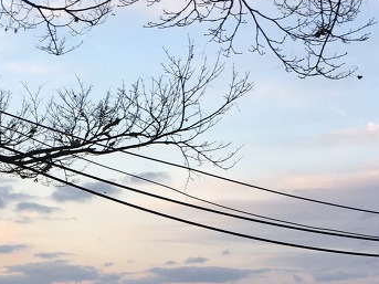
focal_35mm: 80
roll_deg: -1.1
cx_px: 92
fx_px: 876
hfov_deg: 24.1
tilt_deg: +2.8
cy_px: 295
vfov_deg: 17.9
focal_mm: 4.15
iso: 32
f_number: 2.2
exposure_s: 1/120
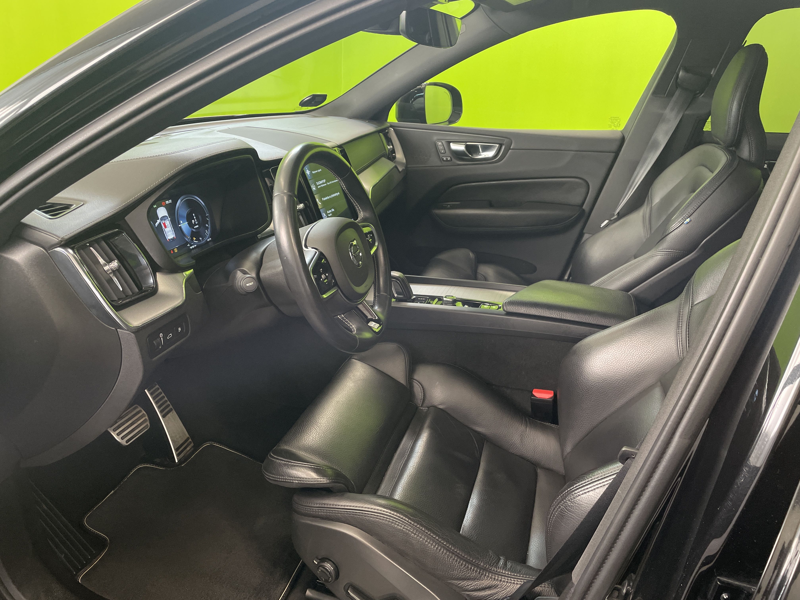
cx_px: 400
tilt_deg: -22.4
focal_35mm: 26
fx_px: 601
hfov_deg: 67.3
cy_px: 300
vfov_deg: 53.1
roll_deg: -3.2
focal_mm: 4.2
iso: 100
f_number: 1.6
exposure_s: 1/100
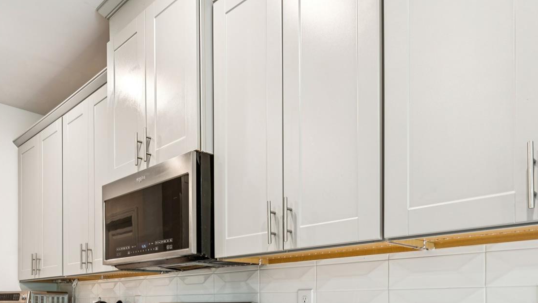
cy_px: 307
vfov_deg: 33.9
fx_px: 448
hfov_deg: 61.9
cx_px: 243
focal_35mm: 31
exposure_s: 1/2
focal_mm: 16.2
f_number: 9
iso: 100
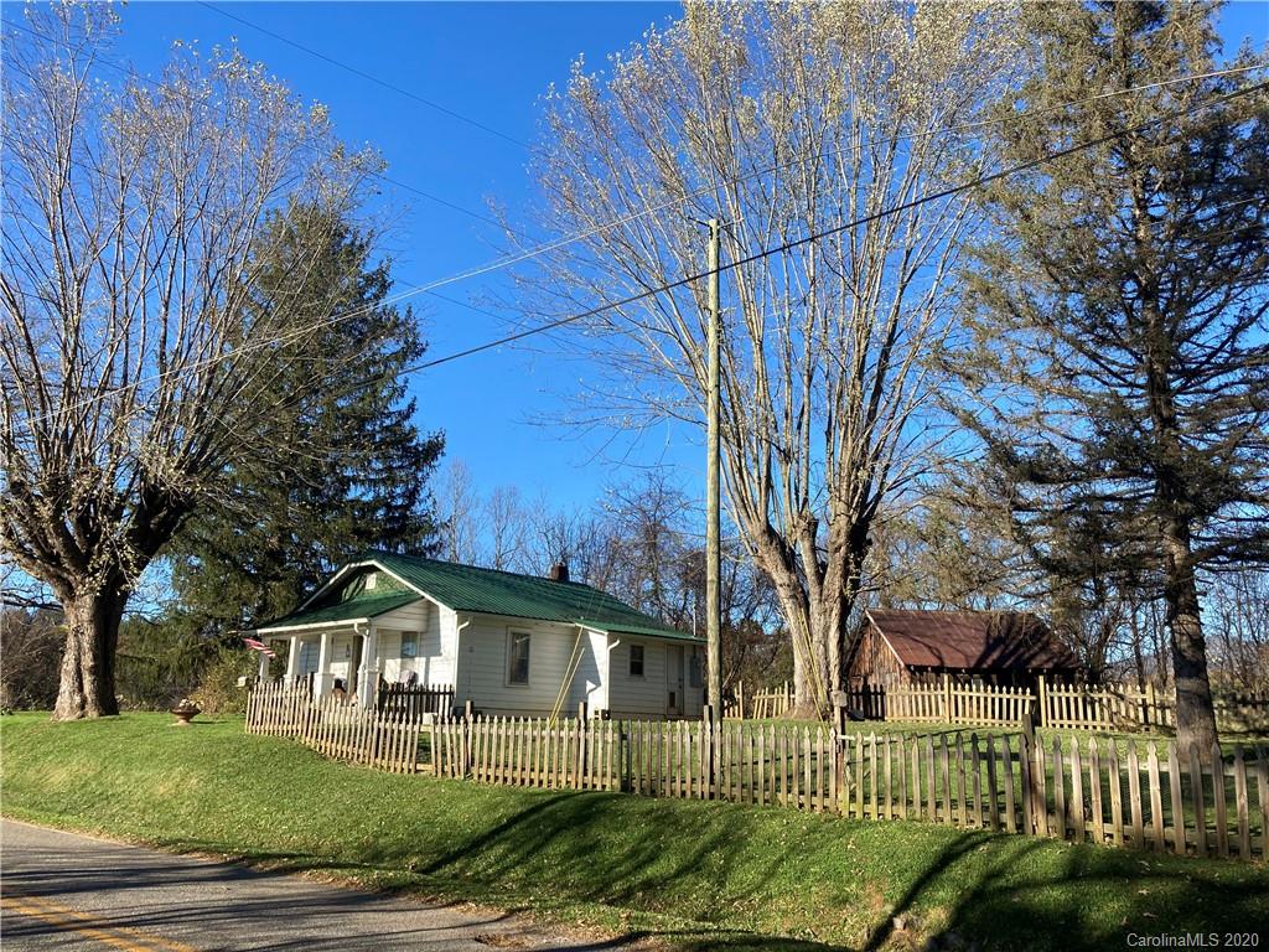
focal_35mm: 28
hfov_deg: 63.4
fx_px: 1026
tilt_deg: +14.9
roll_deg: -2.7
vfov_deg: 49.7
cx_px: 634
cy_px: 476
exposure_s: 1/952
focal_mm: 3.99
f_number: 1.8
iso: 20
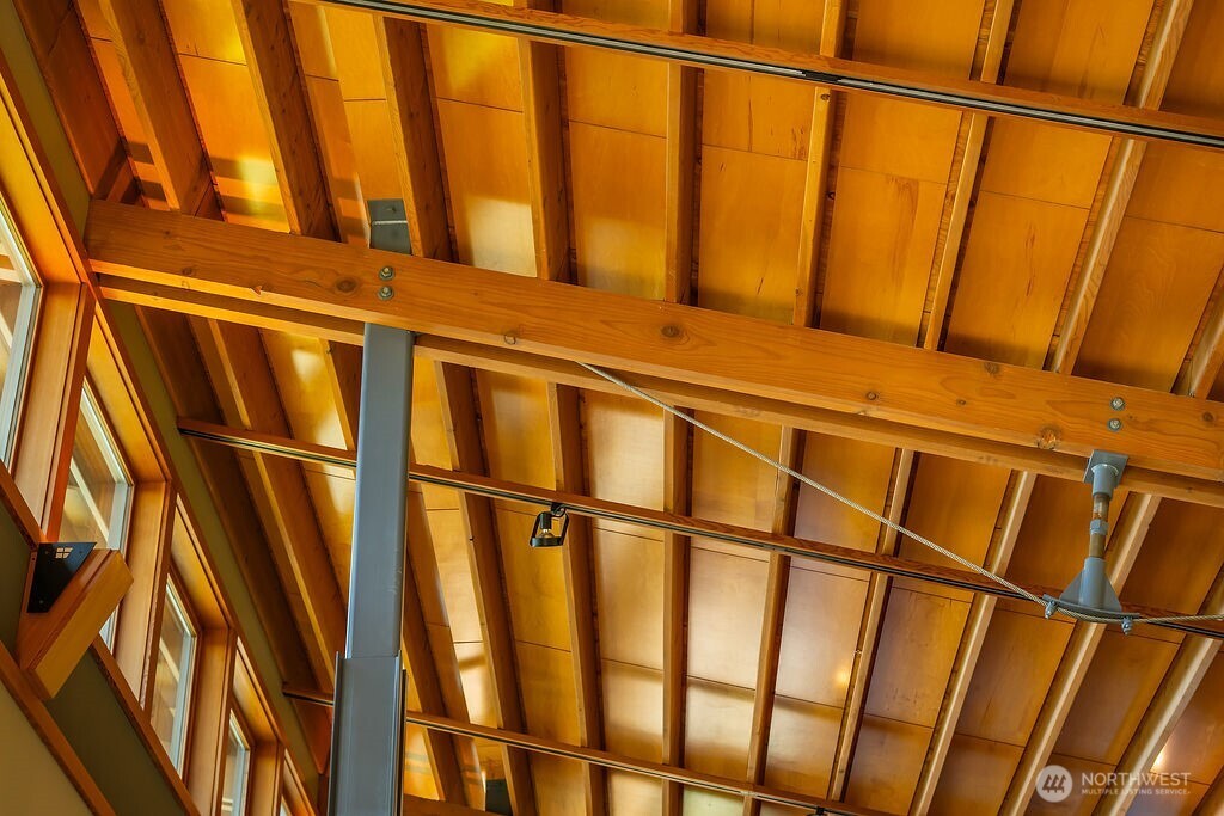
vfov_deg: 26.5
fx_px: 1734
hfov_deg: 38.9
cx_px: 612
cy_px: 408
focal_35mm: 51
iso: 200
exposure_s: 1/50
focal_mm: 51
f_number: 5.6
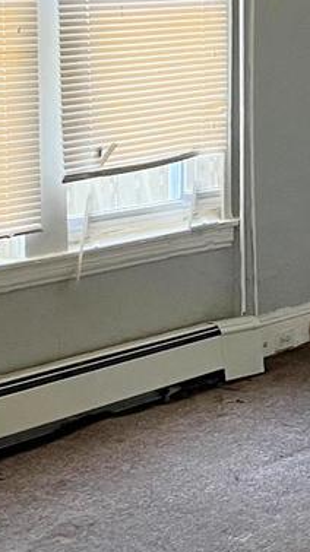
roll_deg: -0.7
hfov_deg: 11.1
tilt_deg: -7.3
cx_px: 333
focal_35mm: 108
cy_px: 204
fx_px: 1582
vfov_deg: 19.8
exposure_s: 1/60
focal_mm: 5.1
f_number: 1.6
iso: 250
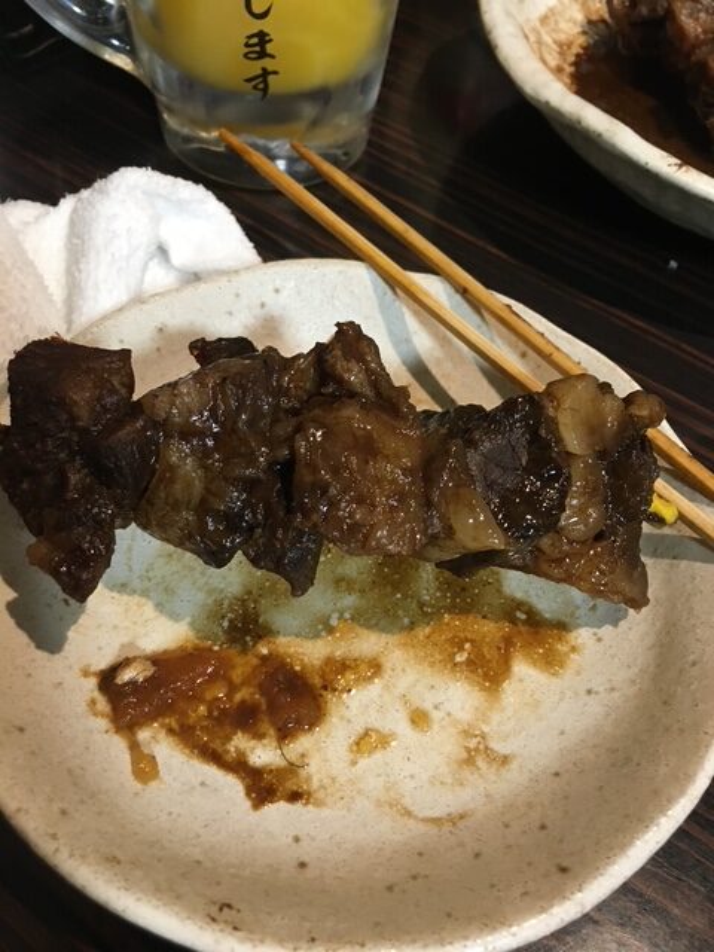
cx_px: 357
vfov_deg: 61.7
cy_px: 476
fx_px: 798
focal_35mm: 29
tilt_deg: -53.0
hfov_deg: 48.2
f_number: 2.2
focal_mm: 4.15
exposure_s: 1/30
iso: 125
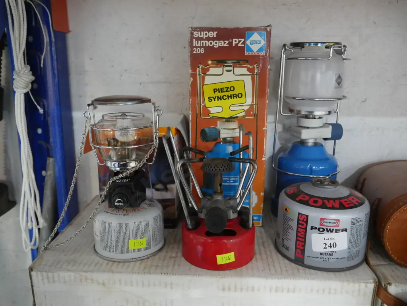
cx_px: 204
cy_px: 153
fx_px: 353
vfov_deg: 46.8
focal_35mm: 30
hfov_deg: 60.0
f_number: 3.6
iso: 3200
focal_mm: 15
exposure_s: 1/50
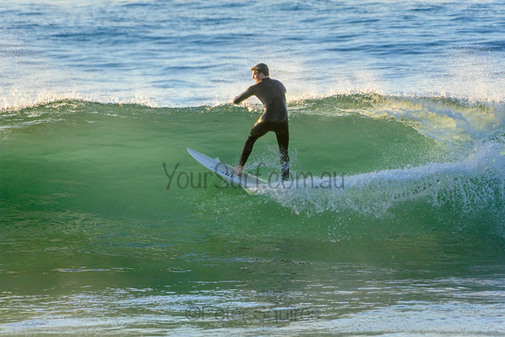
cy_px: 168
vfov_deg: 1.8
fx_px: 10526
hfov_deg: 2.7
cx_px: 252
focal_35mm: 750
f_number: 5.6
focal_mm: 500
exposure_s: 1/1250
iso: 400
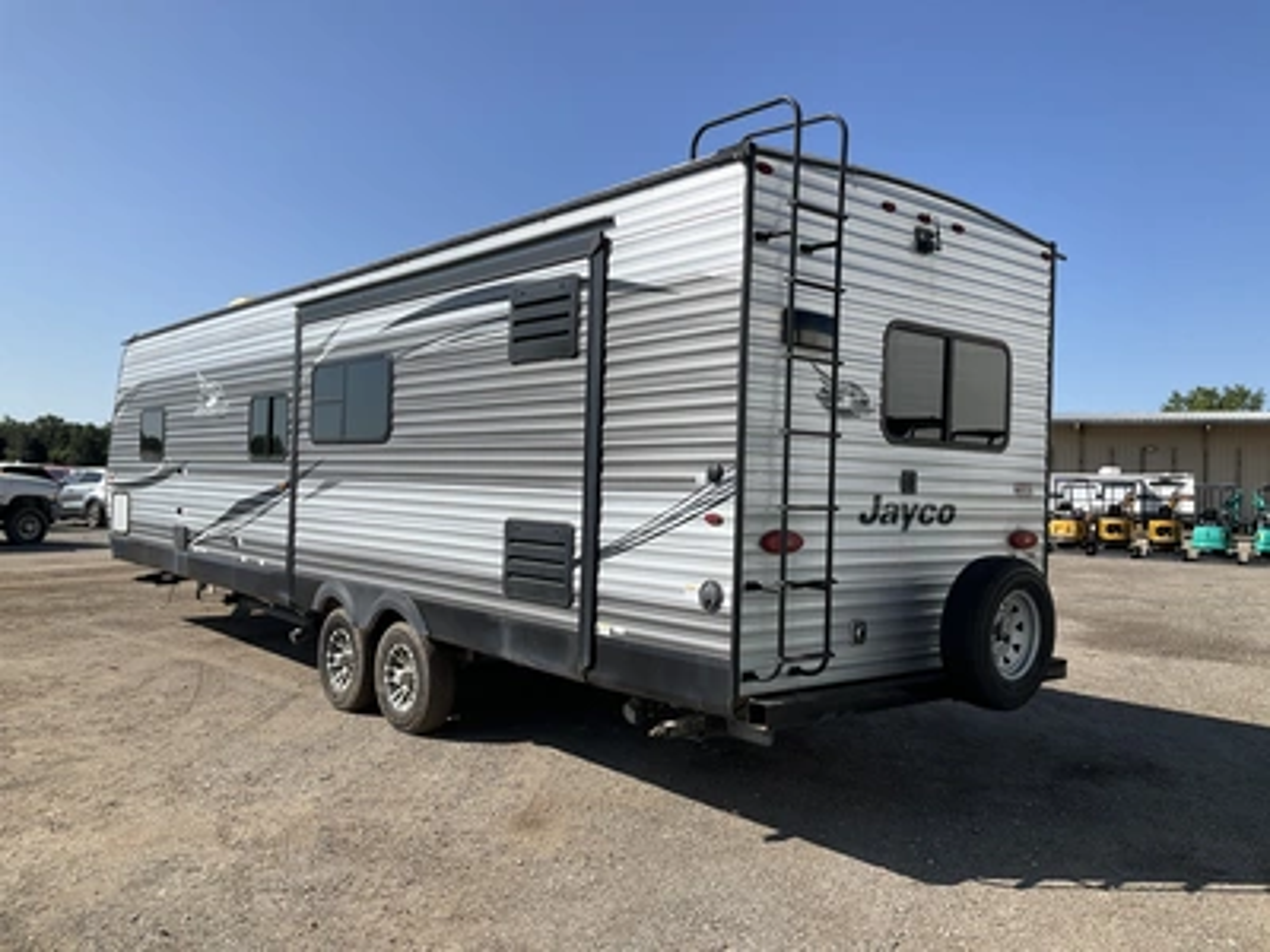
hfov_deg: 61.7
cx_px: 635
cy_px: 476
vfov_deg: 48.2
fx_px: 1064
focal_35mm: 29
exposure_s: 1/2227
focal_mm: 3
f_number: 1.8
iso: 25
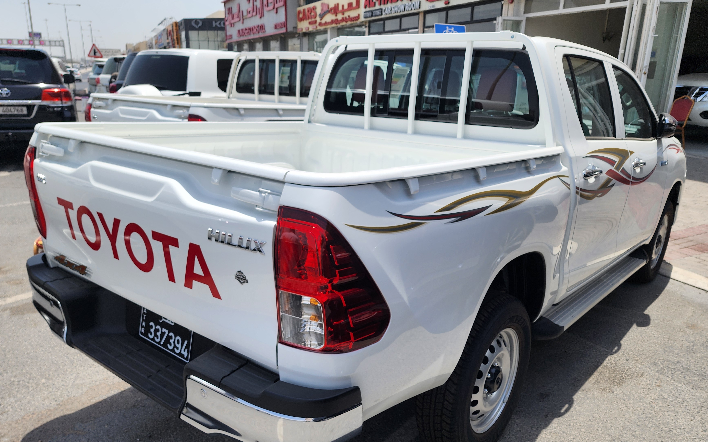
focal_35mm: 28
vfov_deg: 44.4
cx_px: 355
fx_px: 540
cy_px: 252
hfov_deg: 66.5
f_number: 1.8
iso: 12
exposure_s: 1/1167
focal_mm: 6.4
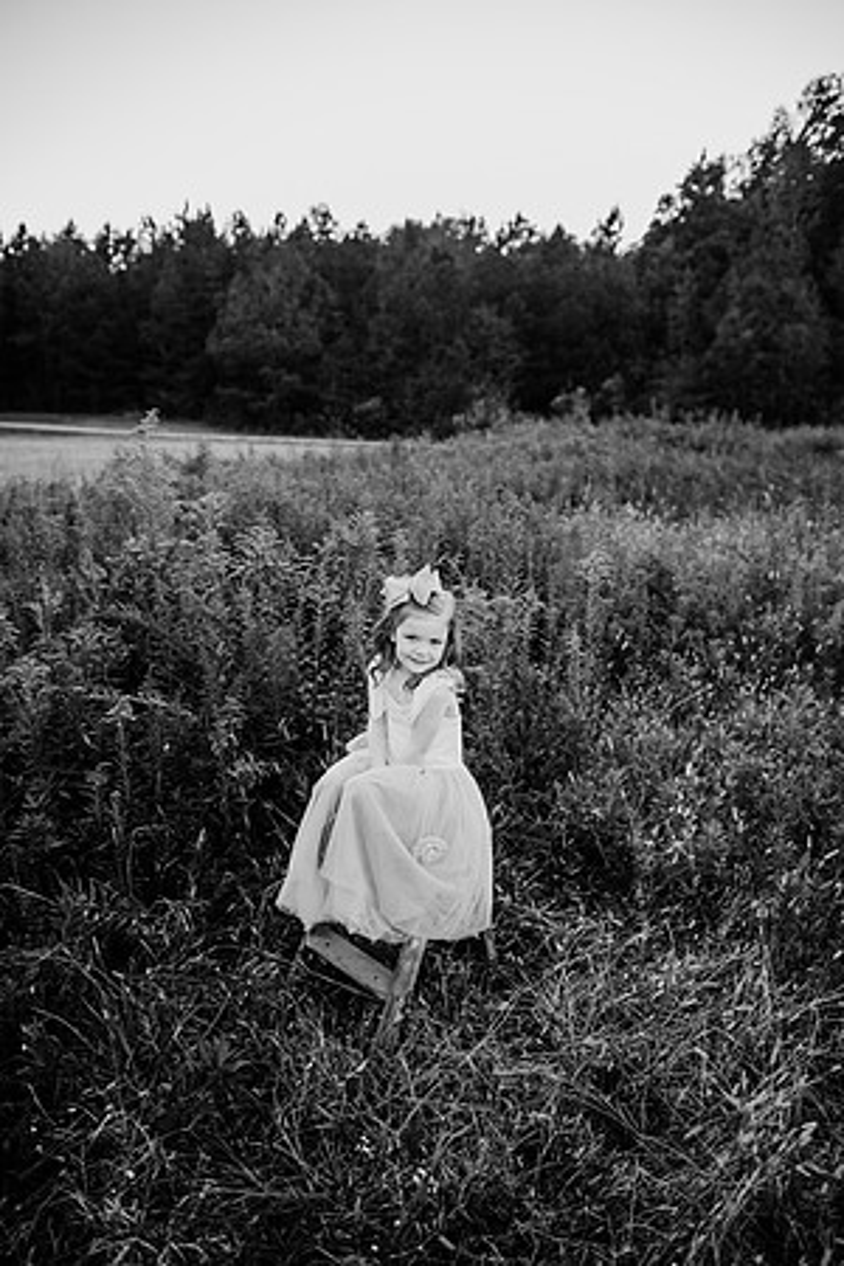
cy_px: 633
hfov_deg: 53.1
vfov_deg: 73.7
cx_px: 422
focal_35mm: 24
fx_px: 844
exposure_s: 1/640
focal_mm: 24
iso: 250
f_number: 2.5
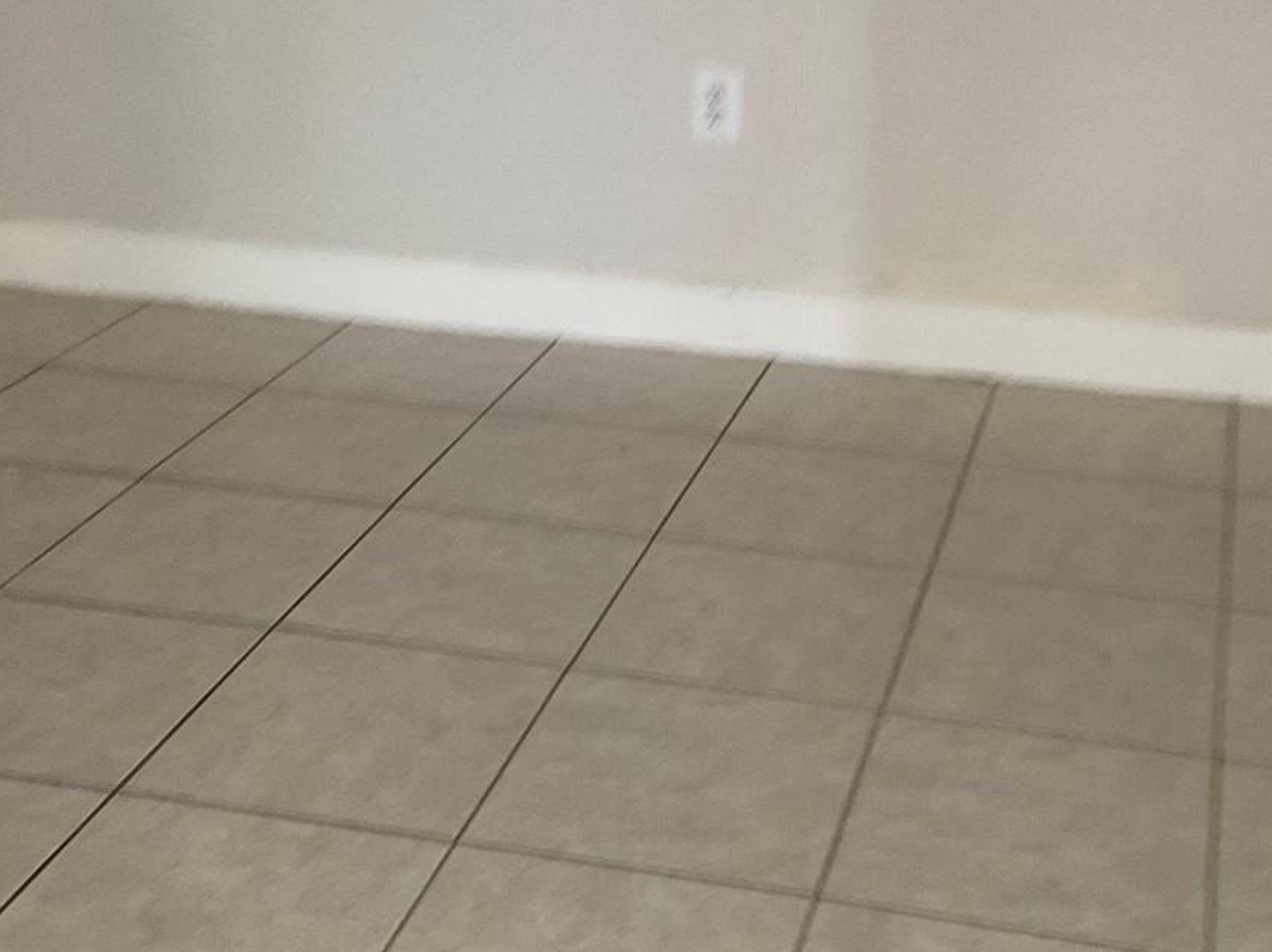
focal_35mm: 56
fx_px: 2057
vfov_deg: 26.1
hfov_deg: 34.3
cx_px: 720
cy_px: 495
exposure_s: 1/60
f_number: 1.8
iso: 100
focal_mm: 3
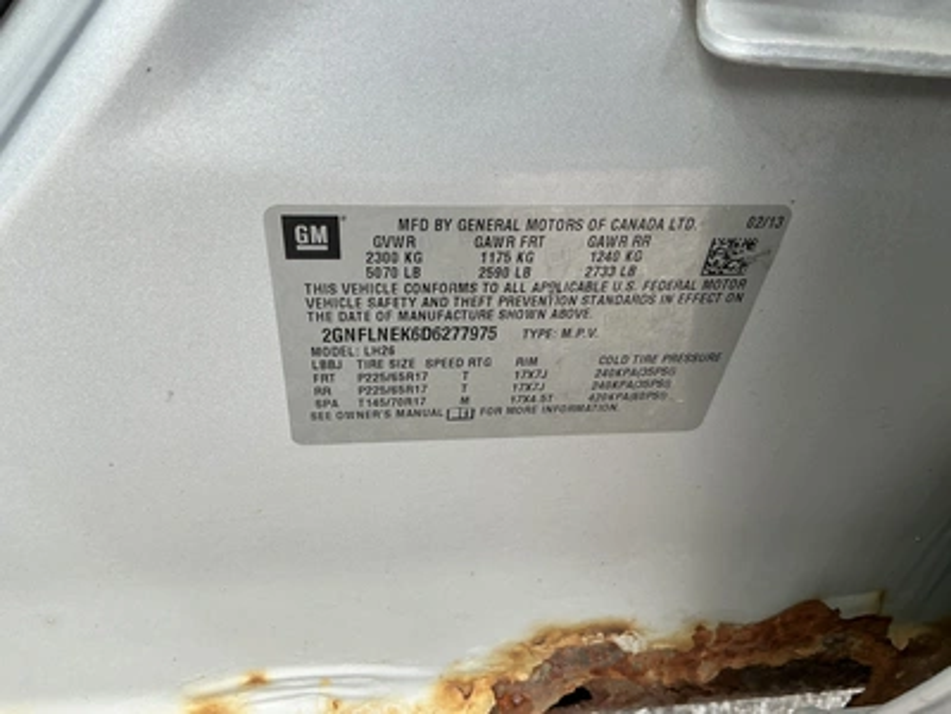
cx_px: 476
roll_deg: -4.1
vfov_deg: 49.7
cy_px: 357
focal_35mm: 28
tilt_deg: -33.0
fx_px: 769
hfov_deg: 63.4
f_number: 1.8
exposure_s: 1/256
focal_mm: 3
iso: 25
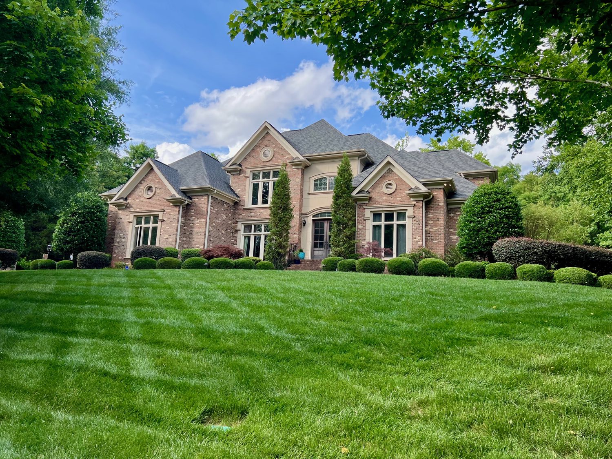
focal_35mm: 26
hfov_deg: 67.3
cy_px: 230
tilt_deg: +11.6
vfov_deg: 53.1
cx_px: 306
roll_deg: -2.1
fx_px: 460
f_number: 1.5
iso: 50
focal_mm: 5.7
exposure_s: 1/1068
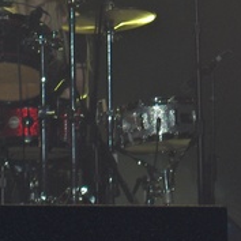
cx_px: 44
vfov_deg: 4.6
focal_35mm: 380
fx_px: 2993
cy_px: -22
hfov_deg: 4.6
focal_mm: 24
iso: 100
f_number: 4.9
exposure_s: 1/125
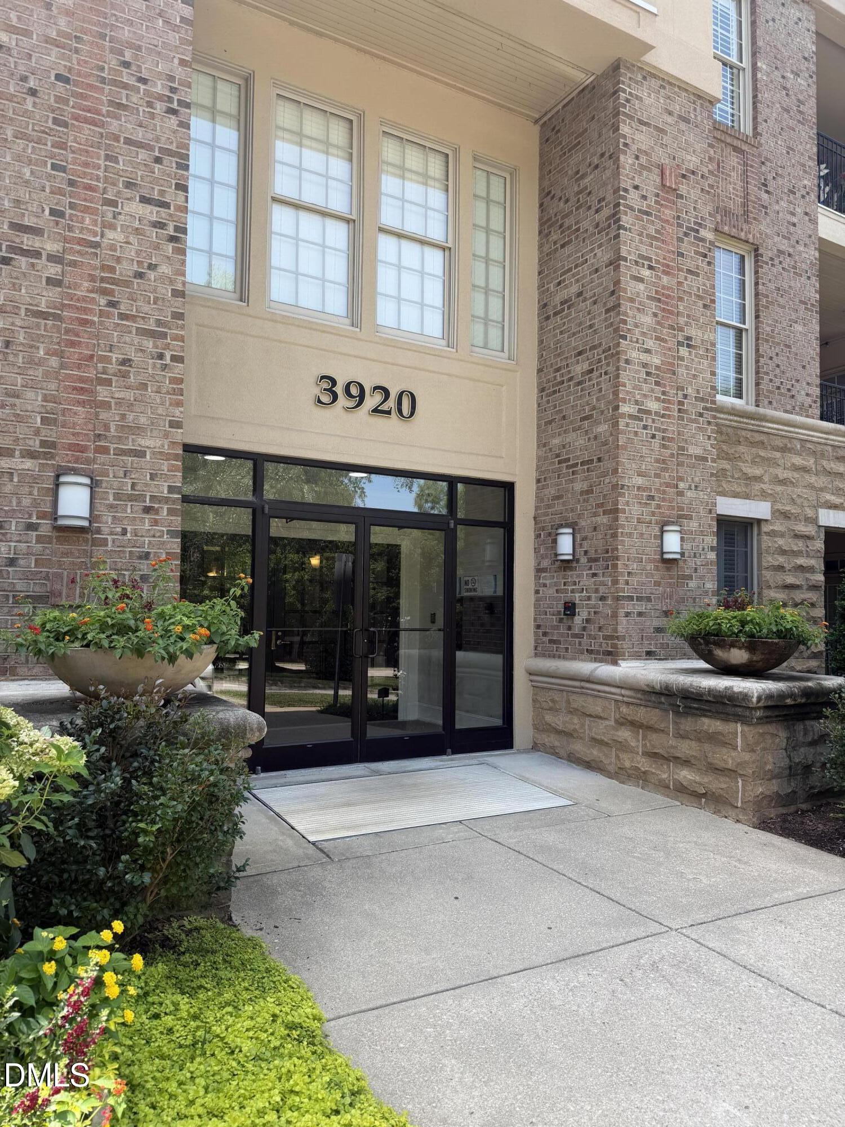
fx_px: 781
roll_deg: -0.5
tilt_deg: +2.3
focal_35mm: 24
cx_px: 422
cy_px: 564
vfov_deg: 71.6
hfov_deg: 56.8
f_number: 1.78
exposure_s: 1/1060
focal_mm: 6.76
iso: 80
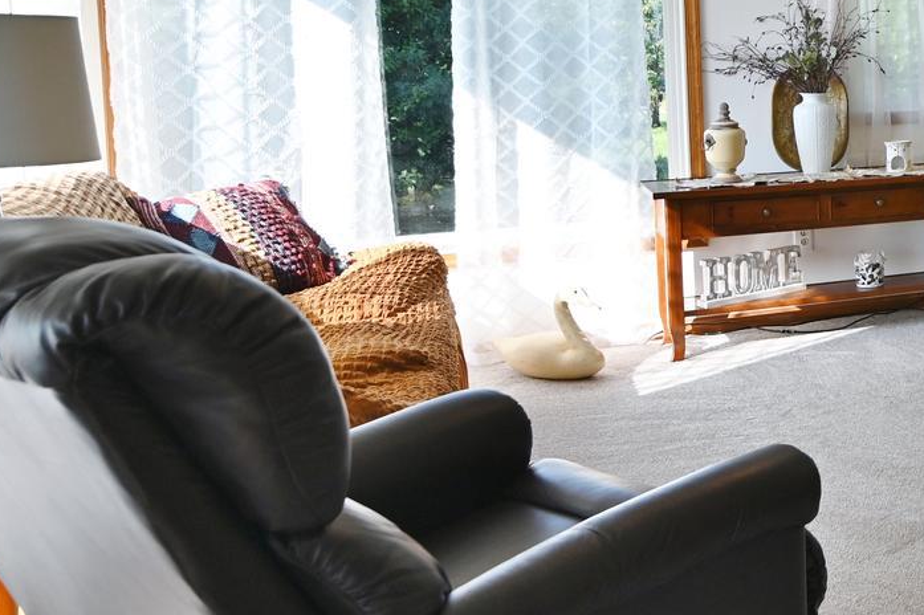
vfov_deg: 28.0
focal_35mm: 47
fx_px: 1206
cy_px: 118
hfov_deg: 32.6
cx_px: 1171
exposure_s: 1/250
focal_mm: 16
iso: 200
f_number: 4.5
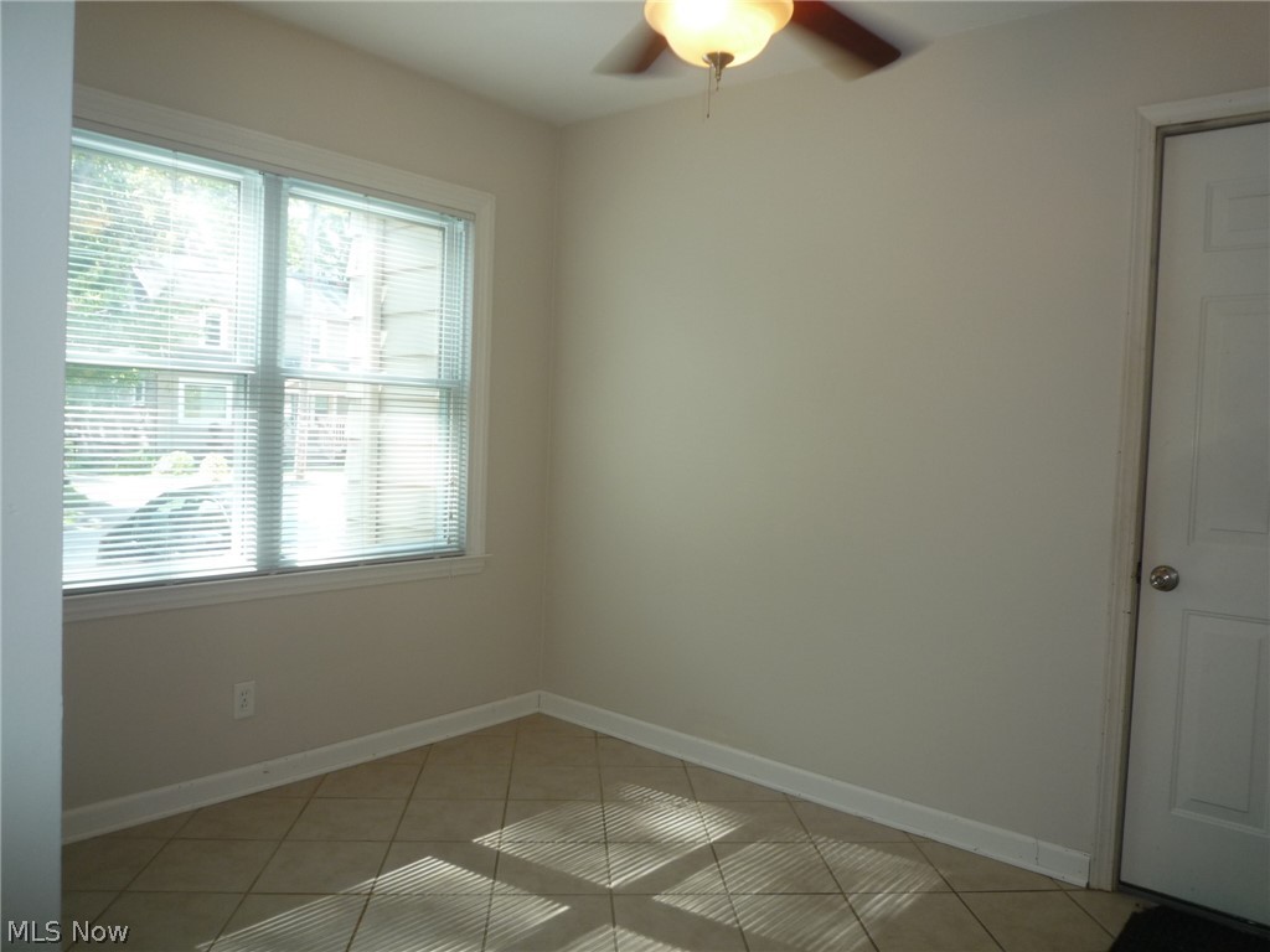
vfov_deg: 54.9
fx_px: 917
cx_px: 635
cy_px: 476
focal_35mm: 25
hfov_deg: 69.4
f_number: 2.8
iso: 100
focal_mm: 4.4
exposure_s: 1/30
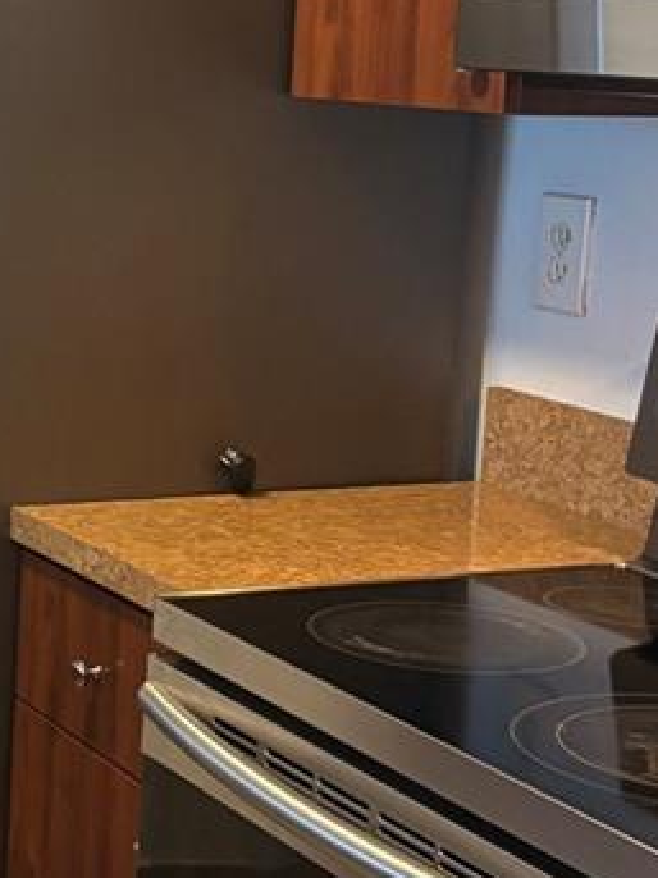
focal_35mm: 91
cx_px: 56
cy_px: 338
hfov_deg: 16.0
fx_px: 2308
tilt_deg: -6.0
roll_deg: -1.6
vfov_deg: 21.5
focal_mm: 5.96
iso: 400
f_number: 1.6
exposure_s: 1/40
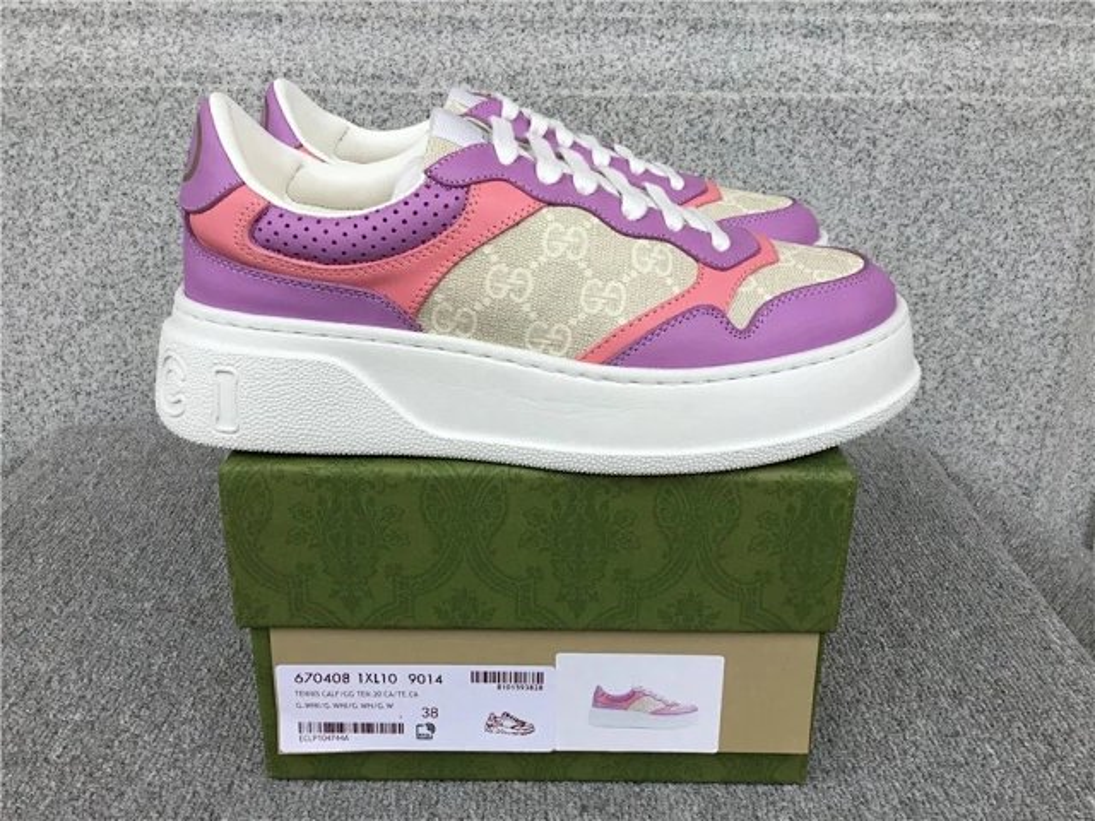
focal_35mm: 31
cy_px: 410
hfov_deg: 58.4
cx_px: 548
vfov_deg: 45.4
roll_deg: -0.3
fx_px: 981
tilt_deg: -21.3
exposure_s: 1/234
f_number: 2.4
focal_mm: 3.3
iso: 25
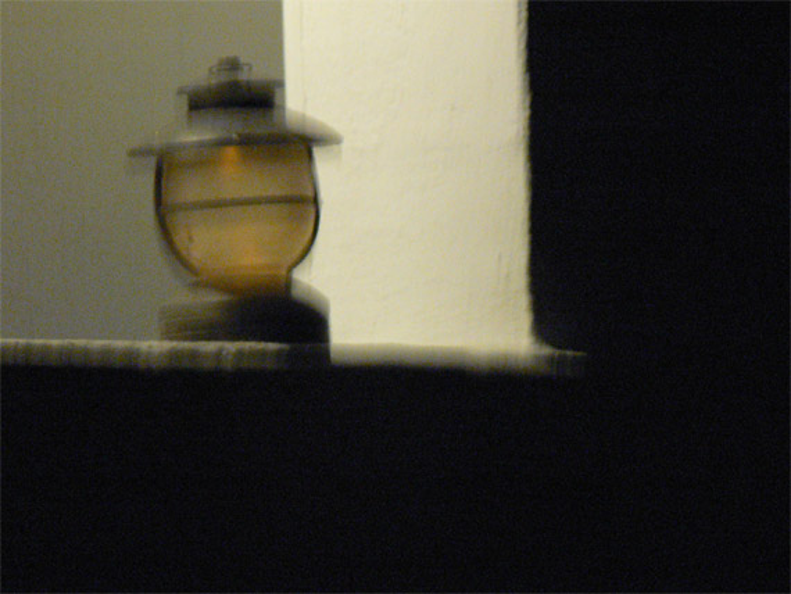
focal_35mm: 535
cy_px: 297
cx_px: 396
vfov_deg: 2.8
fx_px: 12230
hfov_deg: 3.7
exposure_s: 1/5
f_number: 5
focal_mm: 88.8
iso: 400
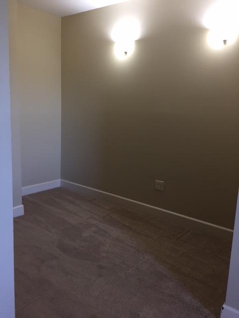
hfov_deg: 48.2
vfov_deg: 61.7
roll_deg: -1.9
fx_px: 267
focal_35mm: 29
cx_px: 120
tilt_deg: -9.6
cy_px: 159
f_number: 2.2
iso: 125
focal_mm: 4.15
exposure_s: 1/30
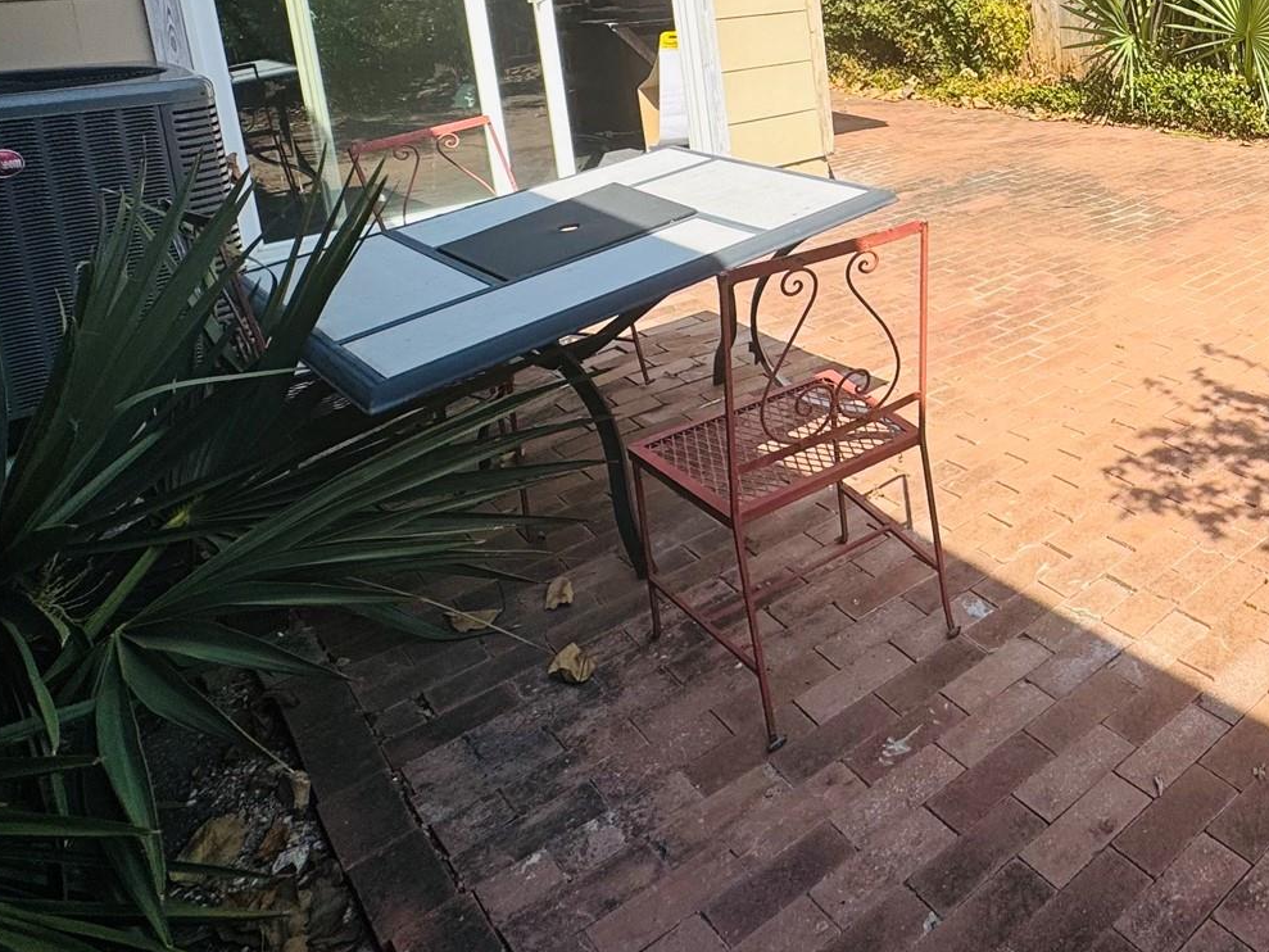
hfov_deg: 52.4
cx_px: 1193
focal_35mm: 29
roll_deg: +2.4
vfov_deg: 44.3
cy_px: 110
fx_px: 1063
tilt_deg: -11.6
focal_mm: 2.22
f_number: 2.2
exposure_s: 1/1370
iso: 50
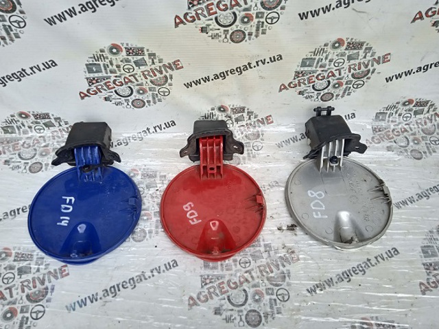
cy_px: 164
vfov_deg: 49.7
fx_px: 355
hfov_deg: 63.5
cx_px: 220
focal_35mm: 28
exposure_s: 1/390
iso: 113
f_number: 2.2
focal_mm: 3.43
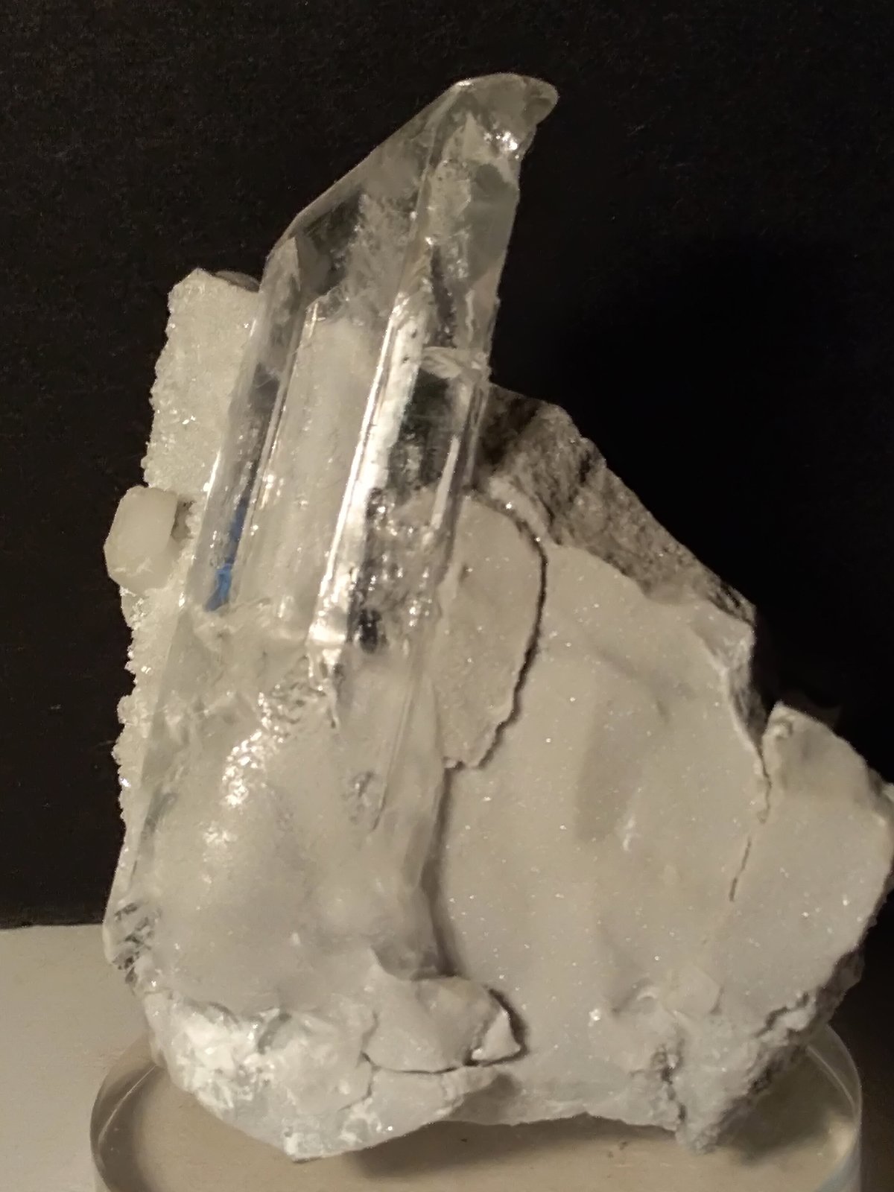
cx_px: 447
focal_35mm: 26
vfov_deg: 67.3
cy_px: 596
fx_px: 895
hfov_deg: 53.1
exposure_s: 1/33.3
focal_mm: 3.54
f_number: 2
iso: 195
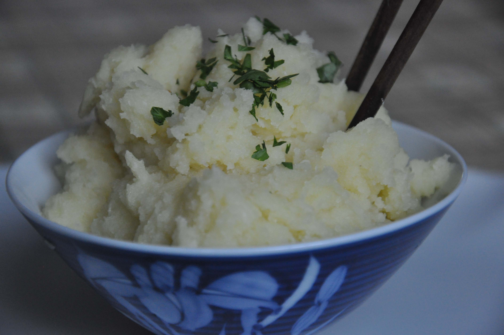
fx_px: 1783
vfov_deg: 10.7
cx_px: 252
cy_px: 168
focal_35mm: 128
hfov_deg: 16.1
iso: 1600
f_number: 5.6
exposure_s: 1/15
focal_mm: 85
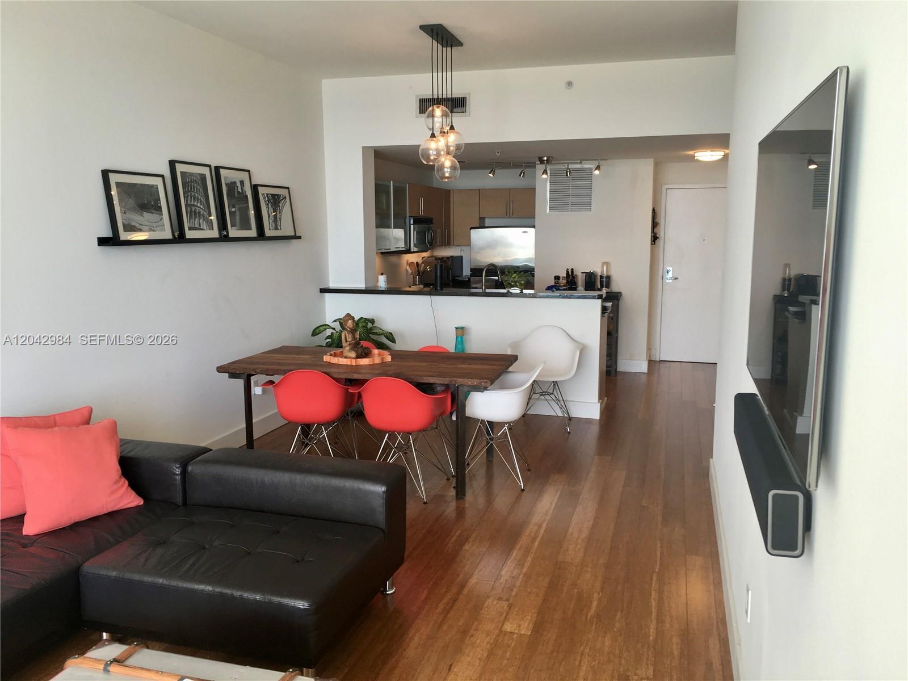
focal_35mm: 29
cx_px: 454
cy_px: 340
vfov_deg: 48.2
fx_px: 761
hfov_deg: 61.7
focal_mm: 4.15
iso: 32
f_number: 2.2
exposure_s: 1/60
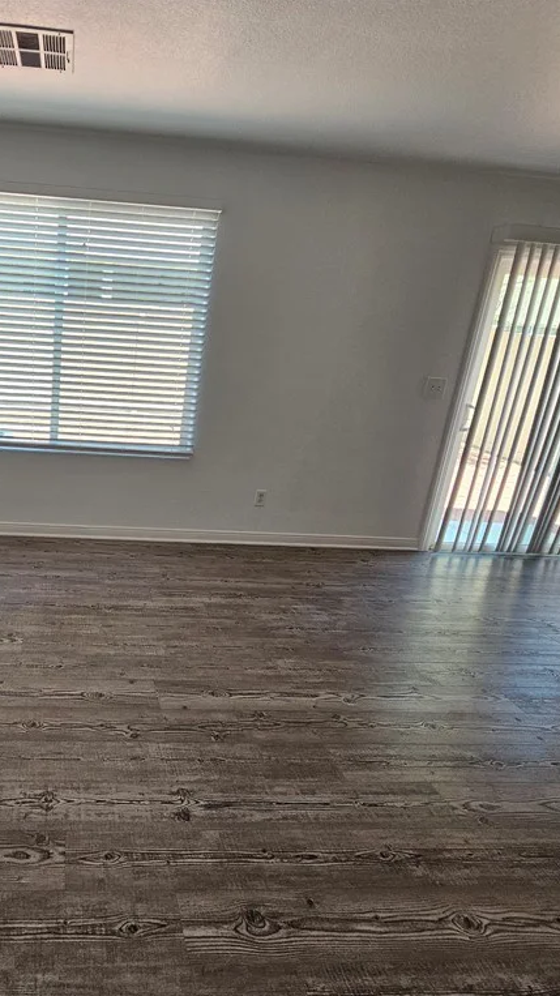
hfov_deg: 53.6
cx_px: 97
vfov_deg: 89.6
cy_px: 499
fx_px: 502
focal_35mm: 19
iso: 80
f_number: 2.2
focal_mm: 2.2
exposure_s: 1/77
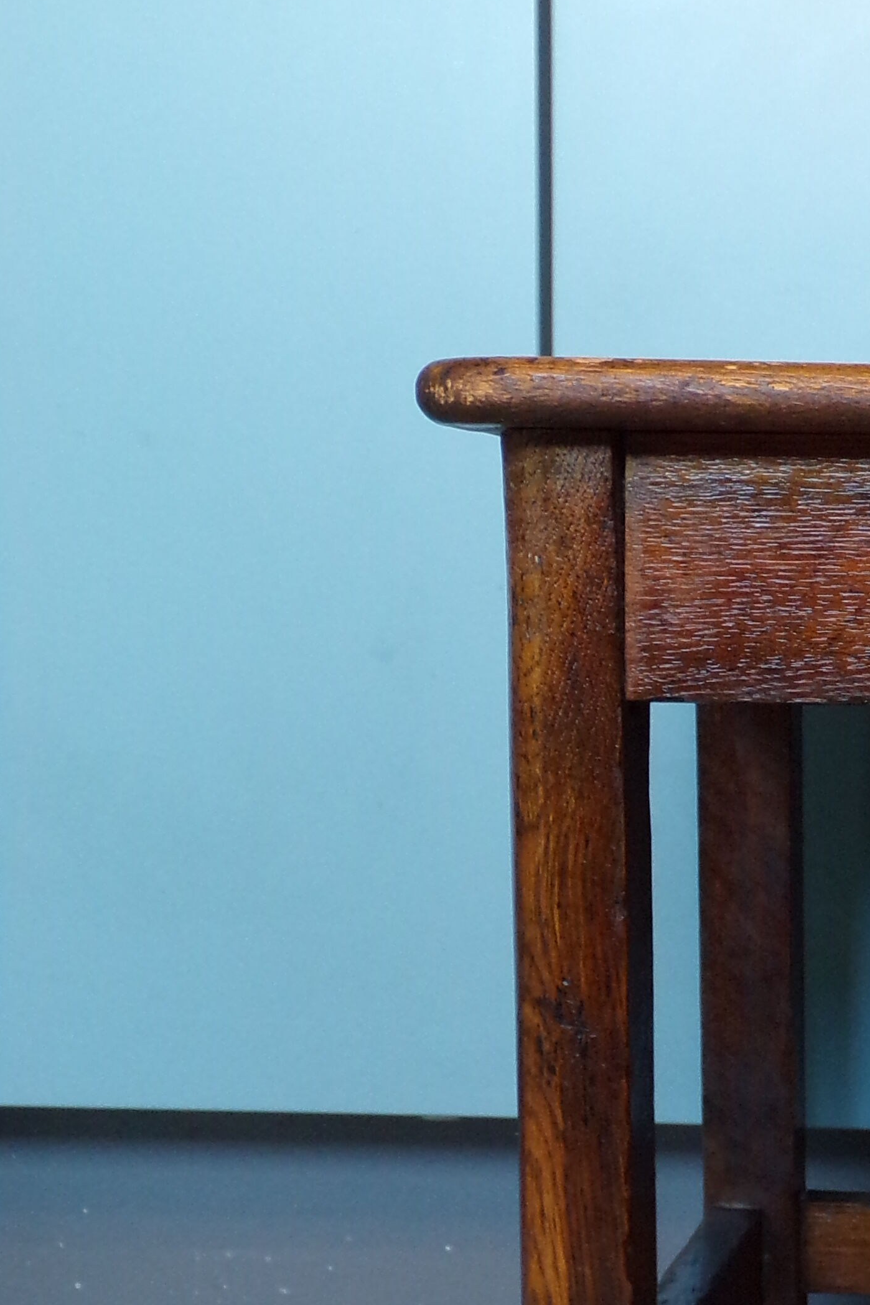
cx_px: 1073
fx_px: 2320
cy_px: 837
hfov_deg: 19.8
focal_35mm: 64
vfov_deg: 31.2
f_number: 3.1
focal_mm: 5
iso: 200
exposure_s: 1/25
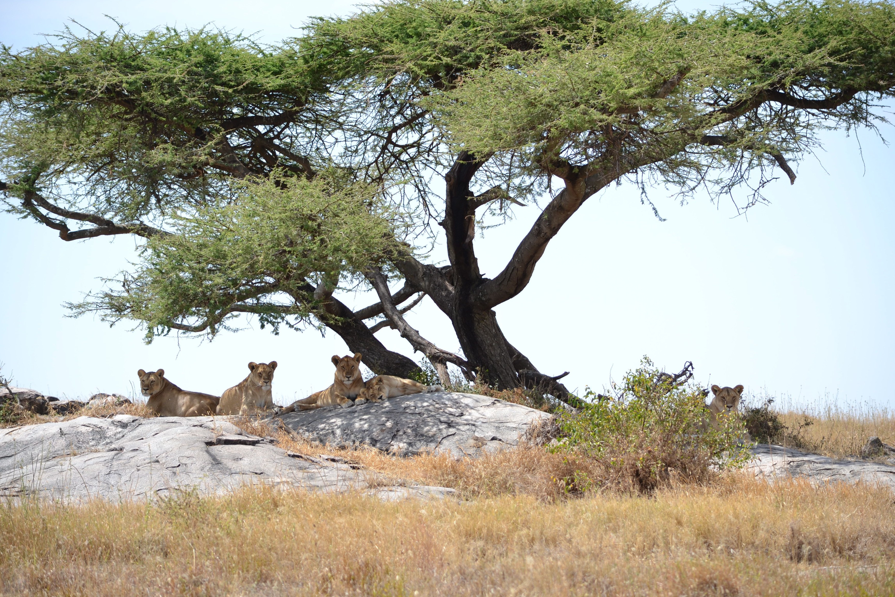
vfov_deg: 7.6
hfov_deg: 11.4
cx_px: 447
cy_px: 298
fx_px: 4499
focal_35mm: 181
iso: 100
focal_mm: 120
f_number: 4.8
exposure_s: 1/400
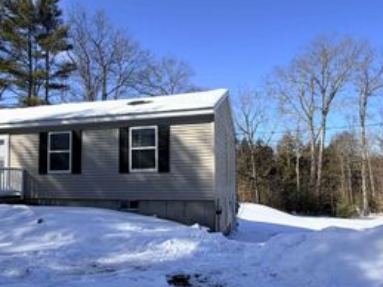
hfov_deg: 65.3
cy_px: 162
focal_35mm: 27
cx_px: 180
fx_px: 299
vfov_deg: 51.2
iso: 25
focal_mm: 2.22
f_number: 2.2
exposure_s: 1/770
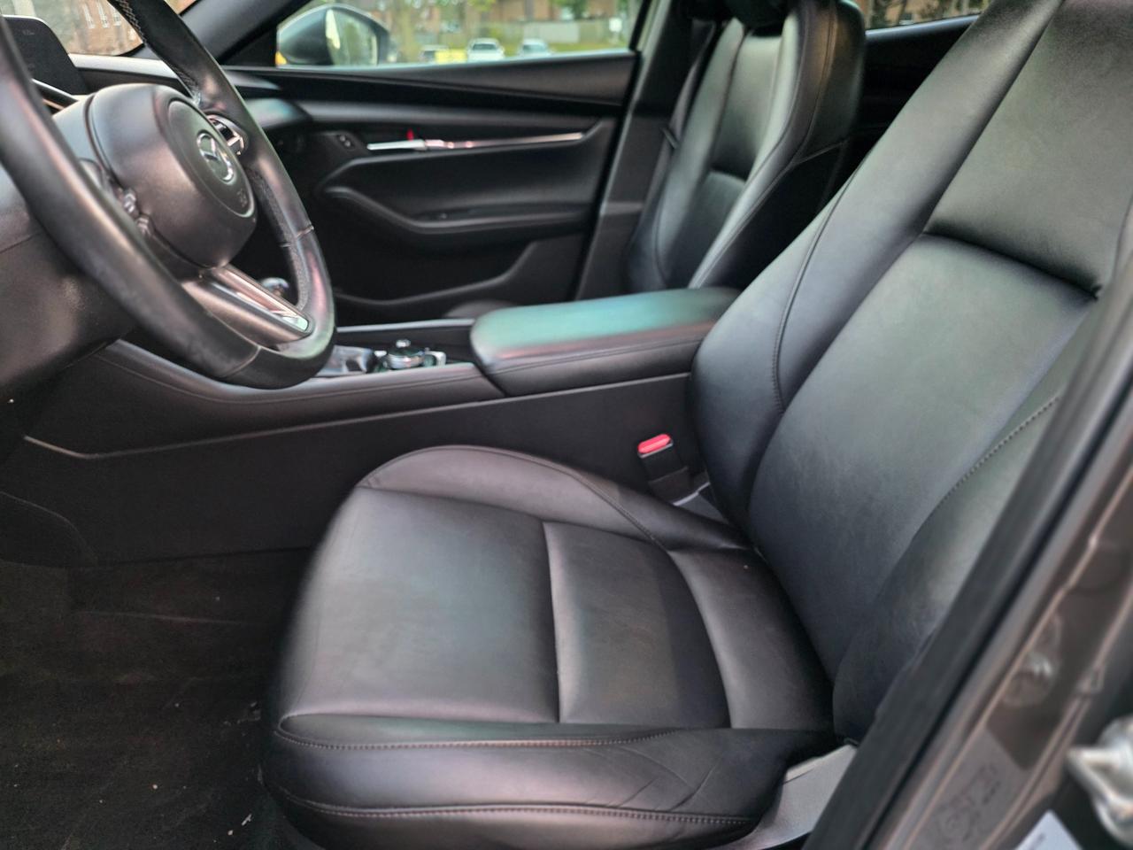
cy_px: 425
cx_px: 566
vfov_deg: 58.9
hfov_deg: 73.9
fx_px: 753
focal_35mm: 23
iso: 2000
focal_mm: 6.25
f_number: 1.7
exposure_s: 1/100
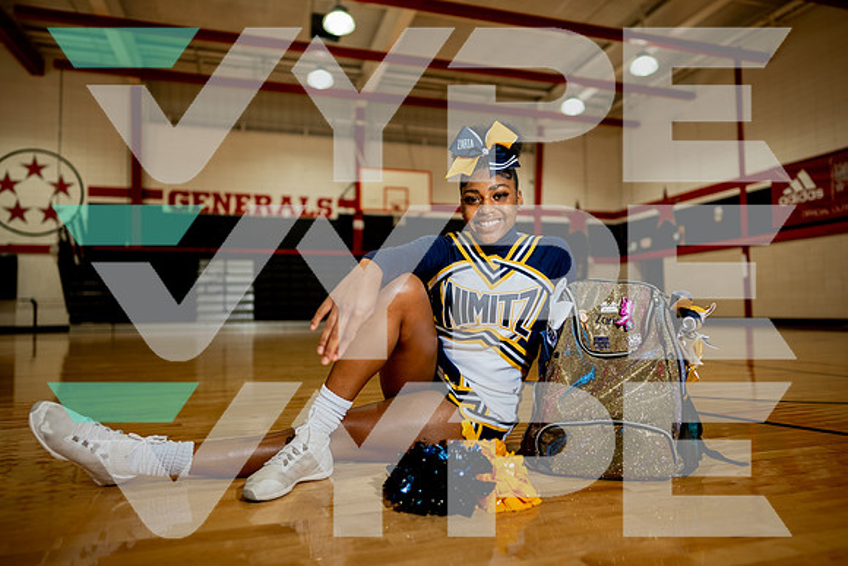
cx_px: 424
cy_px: 283
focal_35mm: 24
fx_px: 565
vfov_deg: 53.2
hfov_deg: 73.7
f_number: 1.4
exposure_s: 1/200
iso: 125
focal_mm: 24
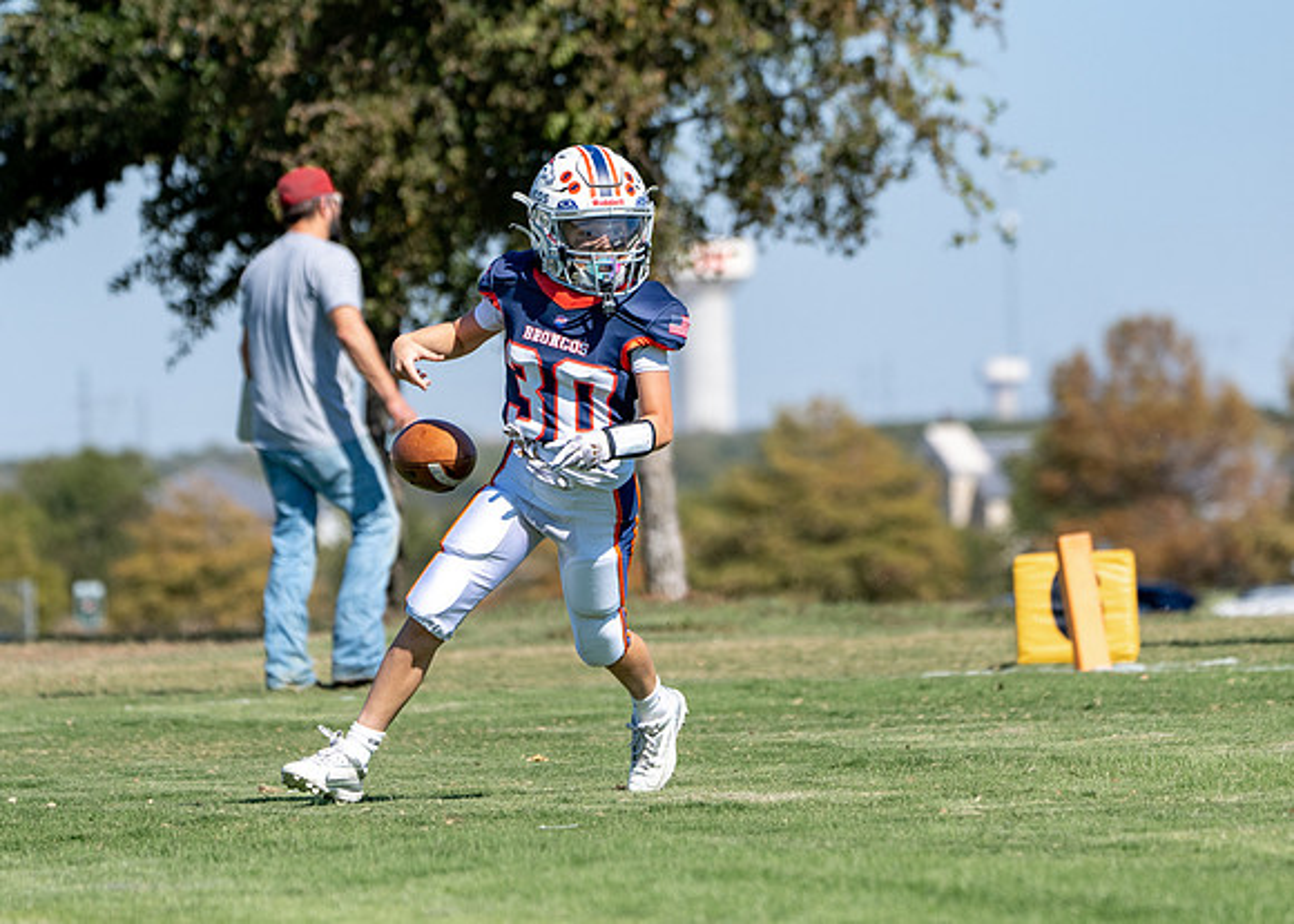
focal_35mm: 325
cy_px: 357
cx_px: 628
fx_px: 11937
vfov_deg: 4.4
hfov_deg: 6.2
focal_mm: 232
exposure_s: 1/1600
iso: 250
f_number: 5.6
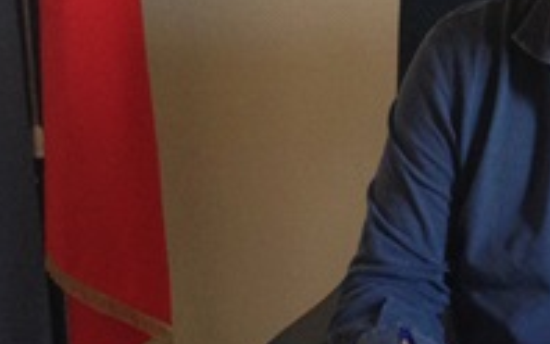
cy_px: 161
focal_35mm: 113
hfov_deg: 17.8
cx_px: 594
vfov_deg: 11.6
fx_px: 1695
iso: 200
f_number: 2.4
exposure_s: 1/20
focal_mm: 4.12
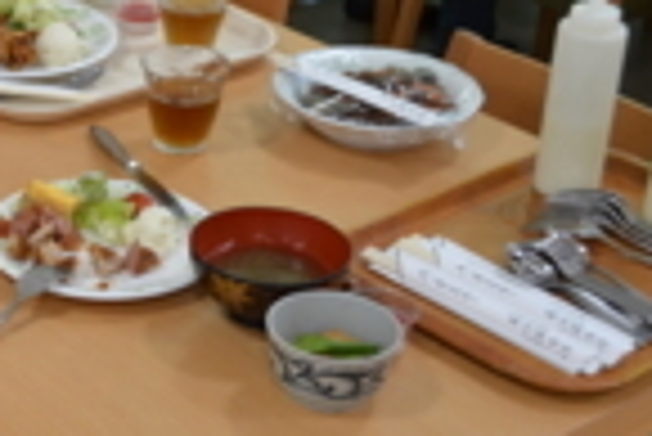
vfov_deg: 15.1
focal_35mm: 91
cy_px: 236
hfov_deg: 20.6
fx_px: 1650
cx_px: -171
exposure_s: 1/60
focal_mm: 22
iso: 400
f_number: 3.8
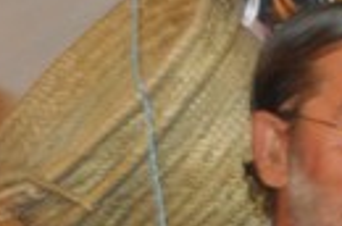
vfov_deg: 7.0
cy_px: 385
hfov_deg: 9.7
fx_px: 1820
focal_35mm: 192
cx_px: 758
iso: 800
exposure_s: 1/60
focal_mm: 26
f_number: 4
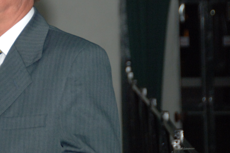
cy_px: 17
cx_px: -1
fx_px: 1838
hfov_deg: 7.1
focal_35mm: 288
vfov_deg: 4.8
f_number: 5.3
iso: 800
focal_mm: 90
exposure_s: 1/250
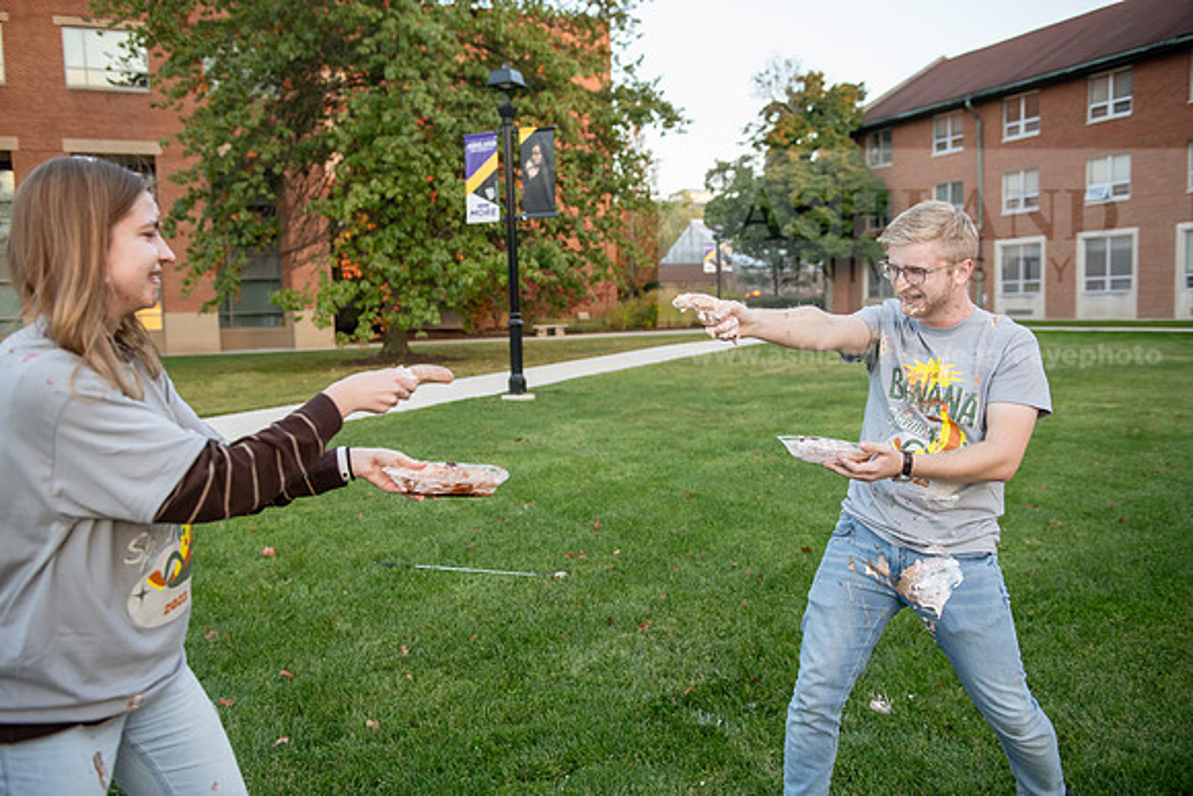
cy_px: 398
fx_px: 1061
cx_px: 596
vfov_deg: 41.1
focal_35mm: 32
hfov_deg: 58.7
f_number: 3.2
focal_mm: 32
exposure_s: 1/320
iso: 800
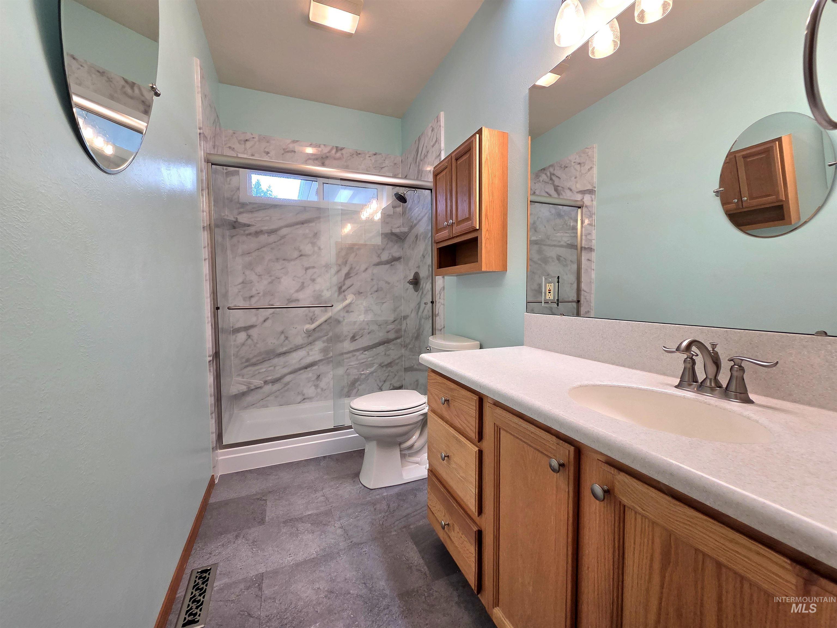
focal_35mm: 13
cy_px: 314
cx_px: 418
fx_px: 314
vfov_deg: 89.9
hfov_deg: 106.2
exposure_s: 1/120
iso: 125
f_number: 2.2
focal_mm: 2.2
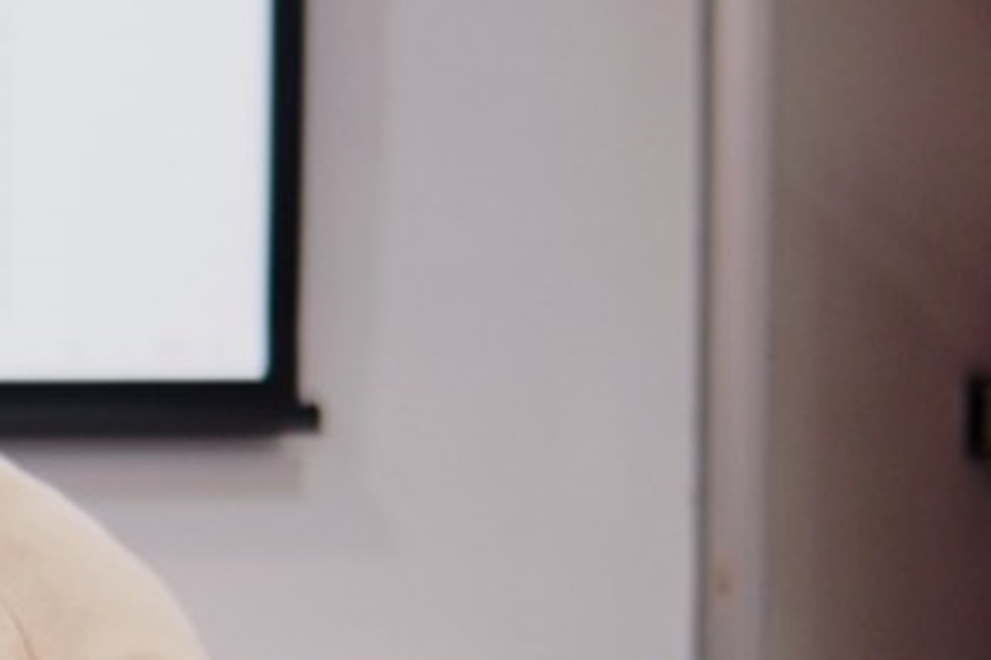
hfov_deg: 7.3
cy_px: 674
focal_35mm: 276
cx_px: -824
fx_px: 7593
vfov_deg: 5.0
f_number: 1.8
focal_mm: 50
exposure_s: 1/100
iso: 640
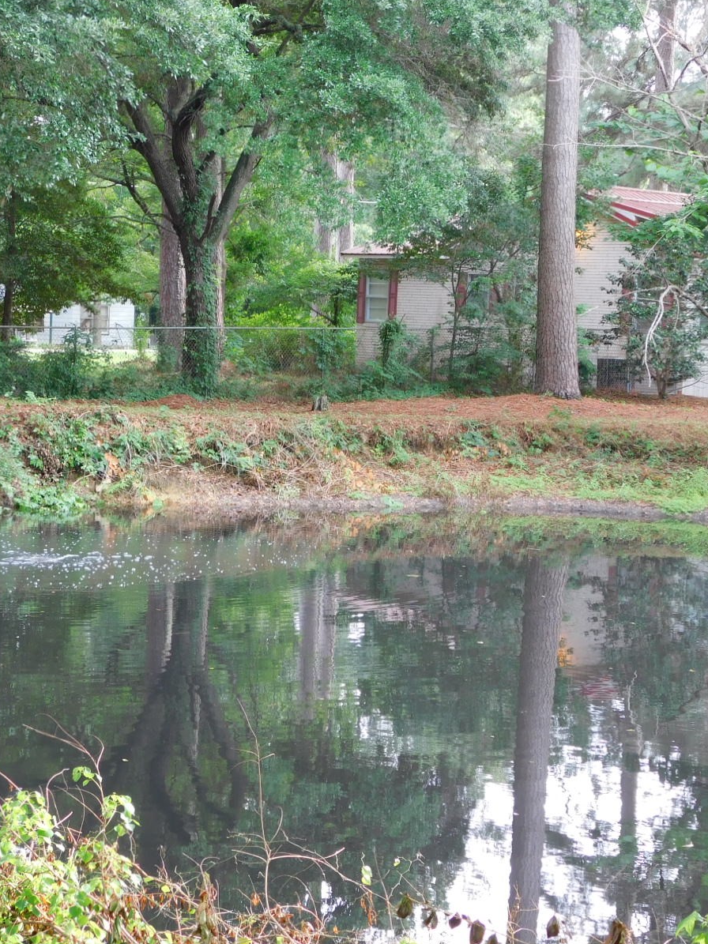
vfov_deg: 24.7
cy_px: 472
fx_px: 2155
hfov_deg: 18.7
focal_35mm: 79
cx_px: 334
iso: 125
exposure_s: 1/30
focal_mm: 10.4
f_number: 4
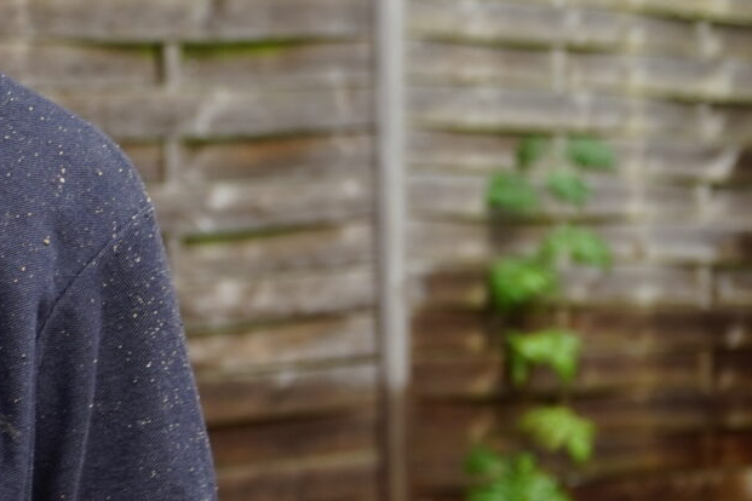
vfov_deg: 5.7
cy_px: -25
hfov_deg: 8.4
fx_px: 4992
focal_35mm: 239
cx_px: -401
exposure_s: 1/80
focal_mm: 58
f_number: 7.1
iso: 100
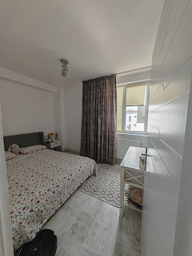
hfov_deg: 89.9
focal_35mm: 13
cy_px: 128
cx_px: 96
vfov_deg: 106.2
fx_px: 96
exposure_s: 1/50
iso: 160
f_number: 2
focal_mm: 1.82
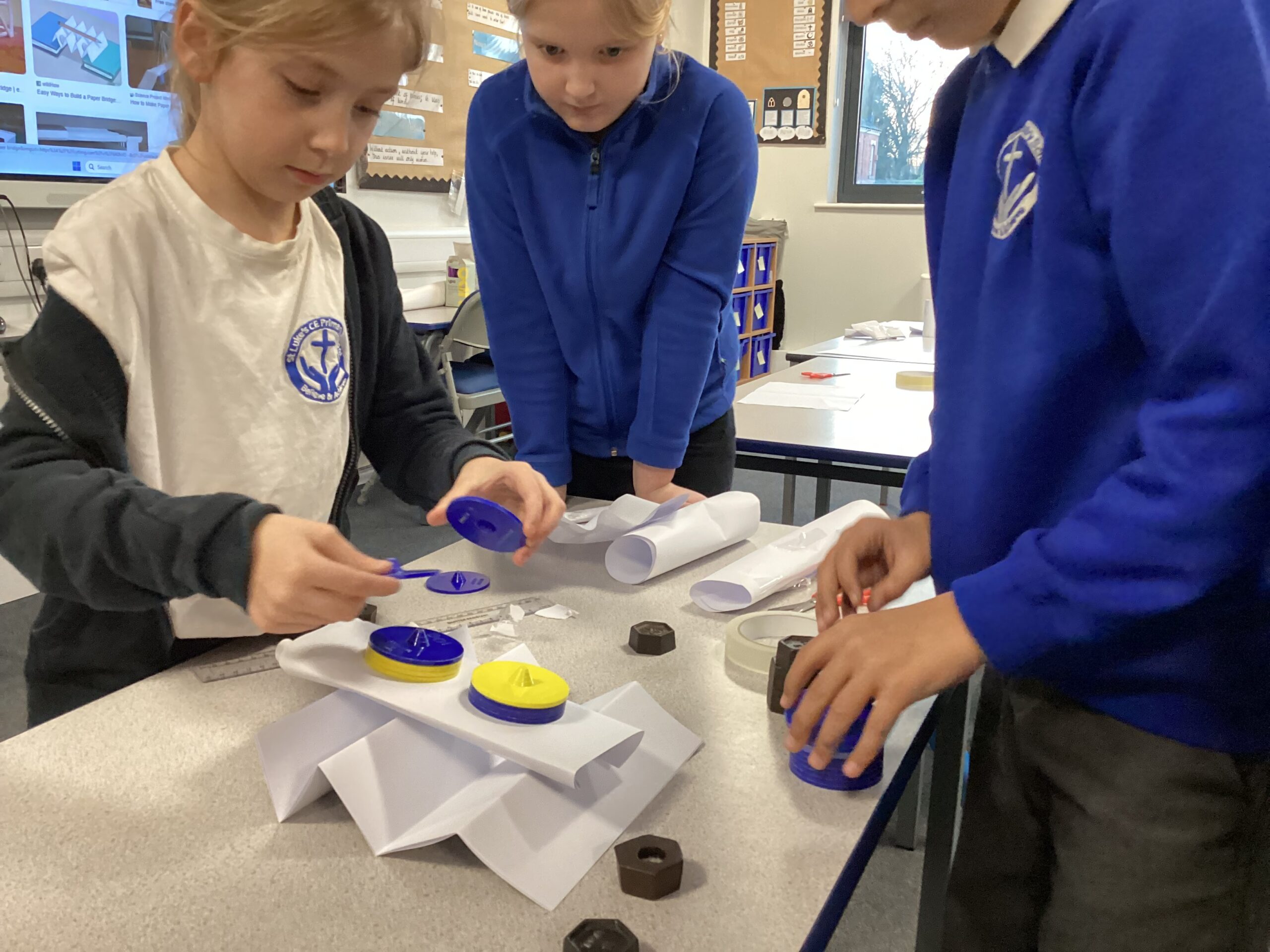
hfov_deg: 58.4
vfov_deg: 45.4
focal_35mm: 31
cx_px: 635
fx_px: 1137
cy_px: 476
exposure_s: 1/60
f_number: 2.4
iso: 320
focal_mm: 3.3
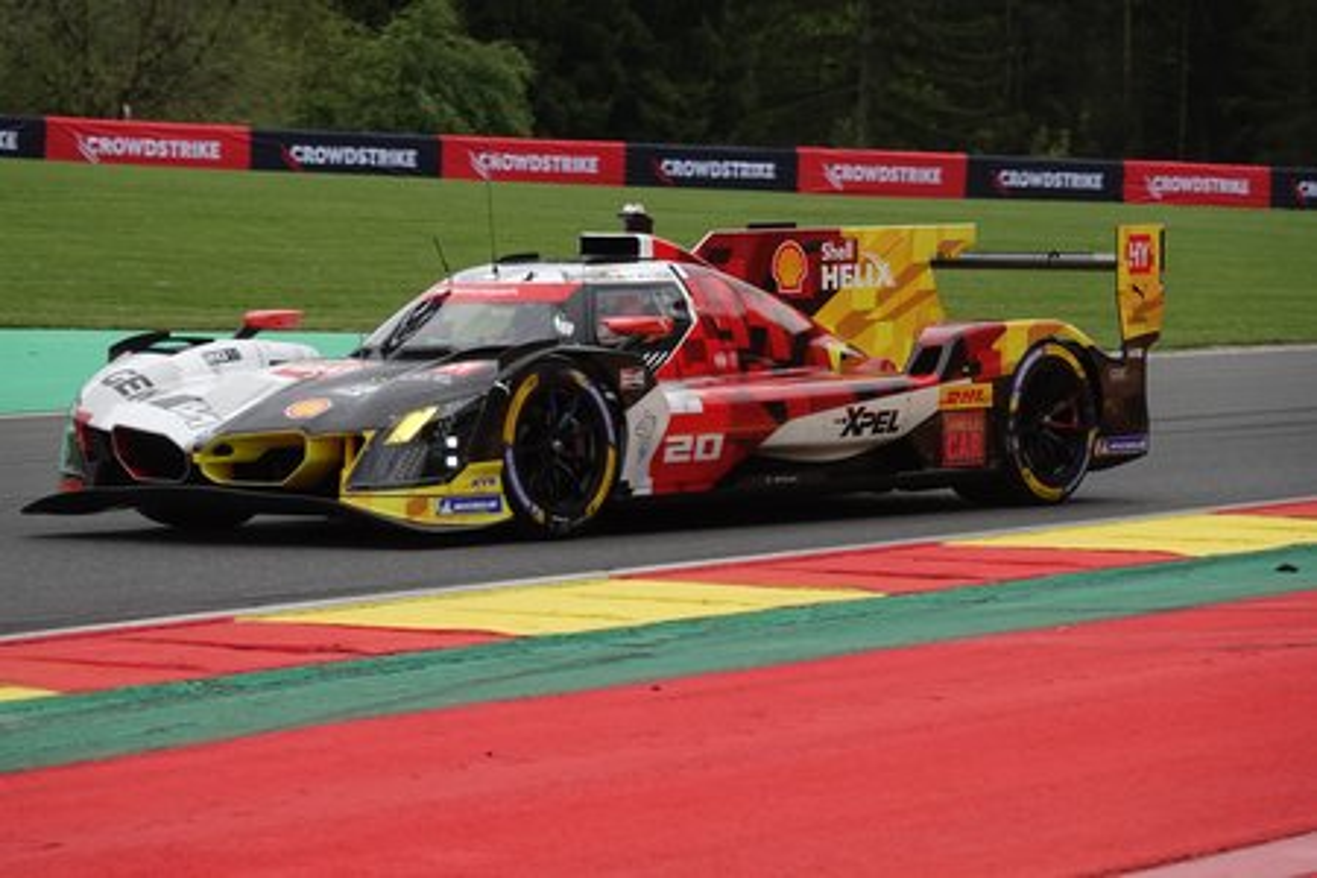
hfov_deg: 11.2
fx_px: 6731
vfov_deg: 7.5
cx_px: 658
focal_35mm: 184
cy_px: 439
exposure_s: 1/800
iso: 125
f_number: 4
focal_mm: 67.46
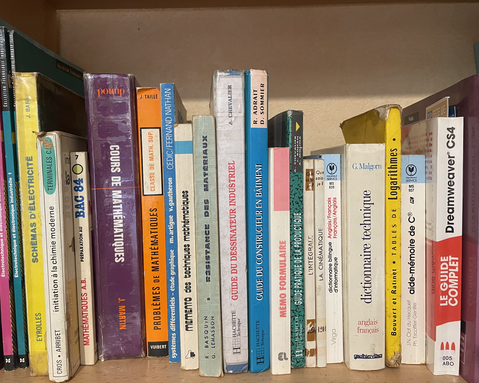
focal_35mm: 28
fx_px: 397
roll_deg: -0.4
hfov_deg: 62.1
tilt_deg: -1.9
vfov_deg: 51.5
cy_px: 186
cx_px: 215
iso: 200
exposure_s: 1/60
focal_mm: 4.2
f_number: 1.6
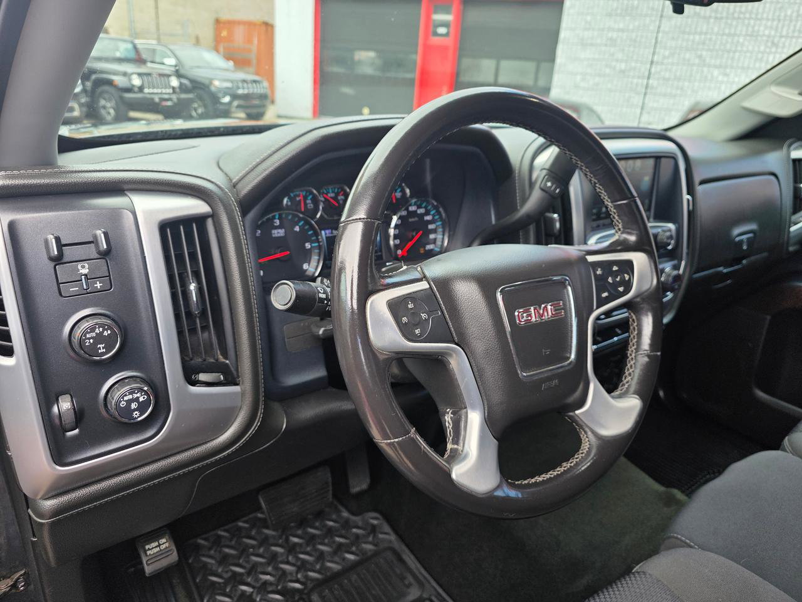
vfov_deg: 58.9
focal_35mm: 23
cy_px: 301
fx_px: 533
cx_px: 401
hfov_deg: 73.9
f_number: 1.7
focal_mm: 6.3
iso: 16
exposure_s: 1/128
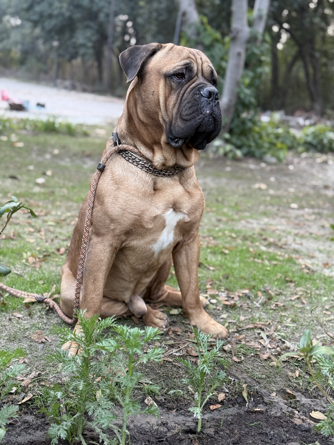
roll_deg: -6.1
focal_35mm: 48
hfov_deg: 30.3
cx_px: 167
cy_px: 222
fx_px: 618
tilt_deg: -12.1
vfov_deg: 39.7
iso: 160
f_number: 1.78
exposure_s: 1/60
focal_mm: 6.76
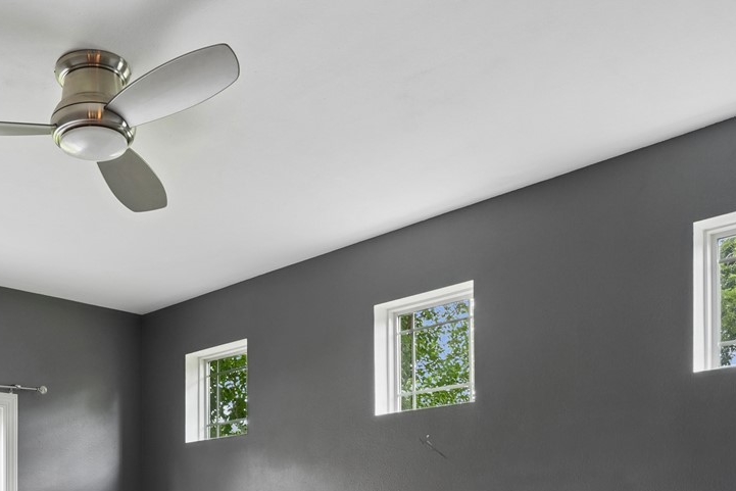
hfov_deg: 46.4
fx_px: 818
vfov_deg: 30.2
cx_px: 167
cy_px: 528
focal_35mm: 40
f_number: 9
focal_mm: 17
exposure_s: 1/8
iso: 800
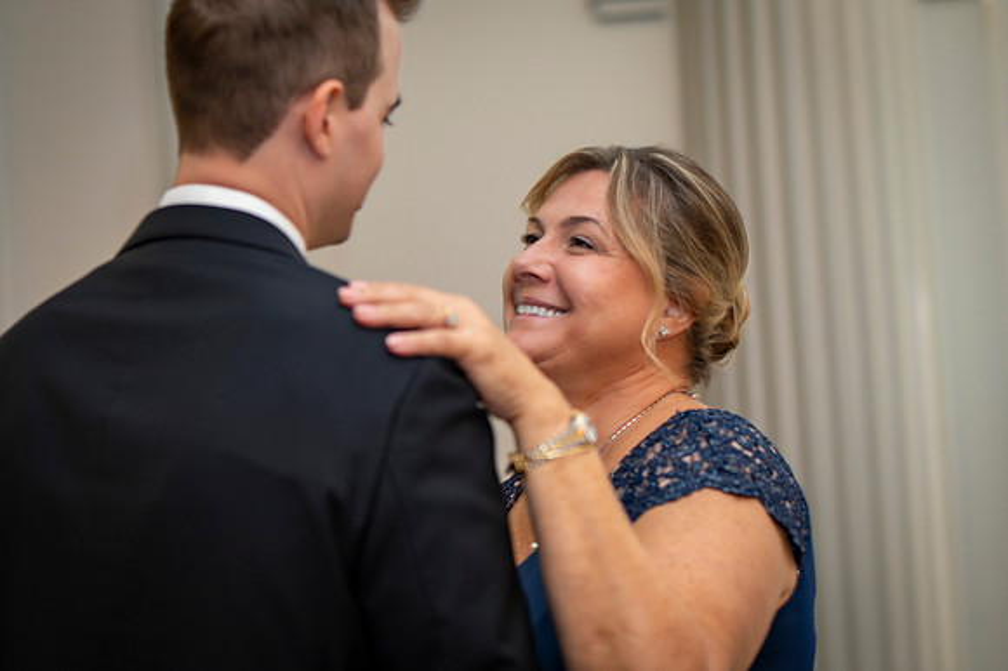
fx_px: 2603
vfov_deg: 14.7
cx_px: 504
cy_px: 336
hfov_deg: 21.9
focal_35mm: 93
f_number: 2.8
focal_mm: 85
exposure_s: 1/60
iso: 800
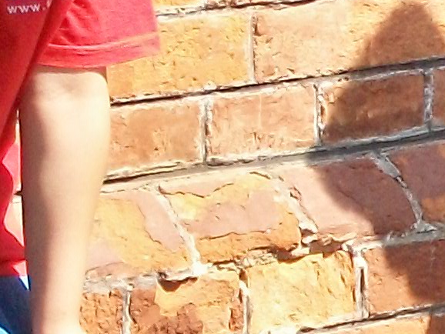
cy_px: 501
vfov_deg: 3.0
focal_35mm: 491
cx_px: 998
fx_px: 6315
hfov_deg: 4.0
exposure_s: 1/250
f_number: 4.3
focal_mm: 14.3
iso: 80
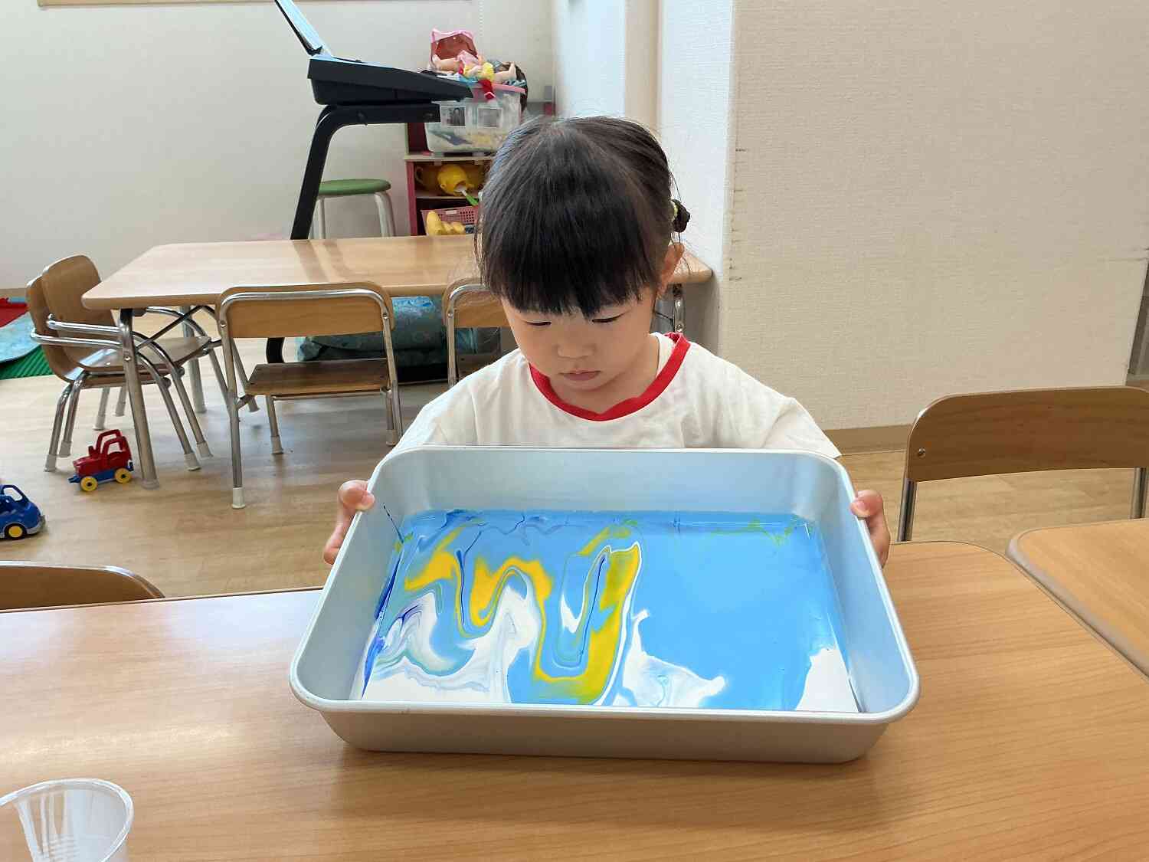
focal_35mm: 29
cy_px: 431
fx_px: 963
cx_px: 574
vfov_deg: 48.2
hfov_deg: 61.7
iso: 40
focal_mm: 3
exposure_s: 1/120
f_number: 1.8
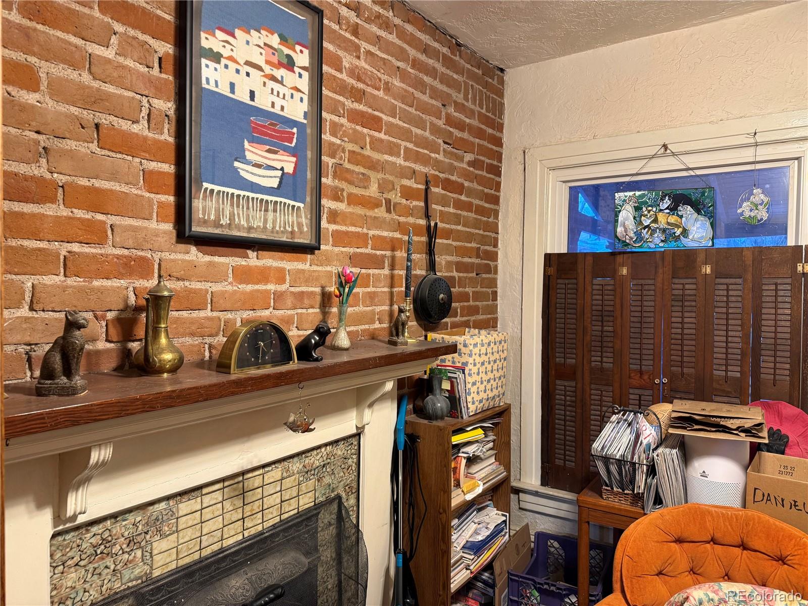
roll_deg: -0.6
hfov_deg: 71.6
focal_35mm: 24
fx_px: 560
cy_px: 303
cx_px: 404
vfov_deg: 56.8
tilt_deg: -0.9
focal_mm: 6.76
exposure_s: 1/60
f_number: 1.78
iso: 200
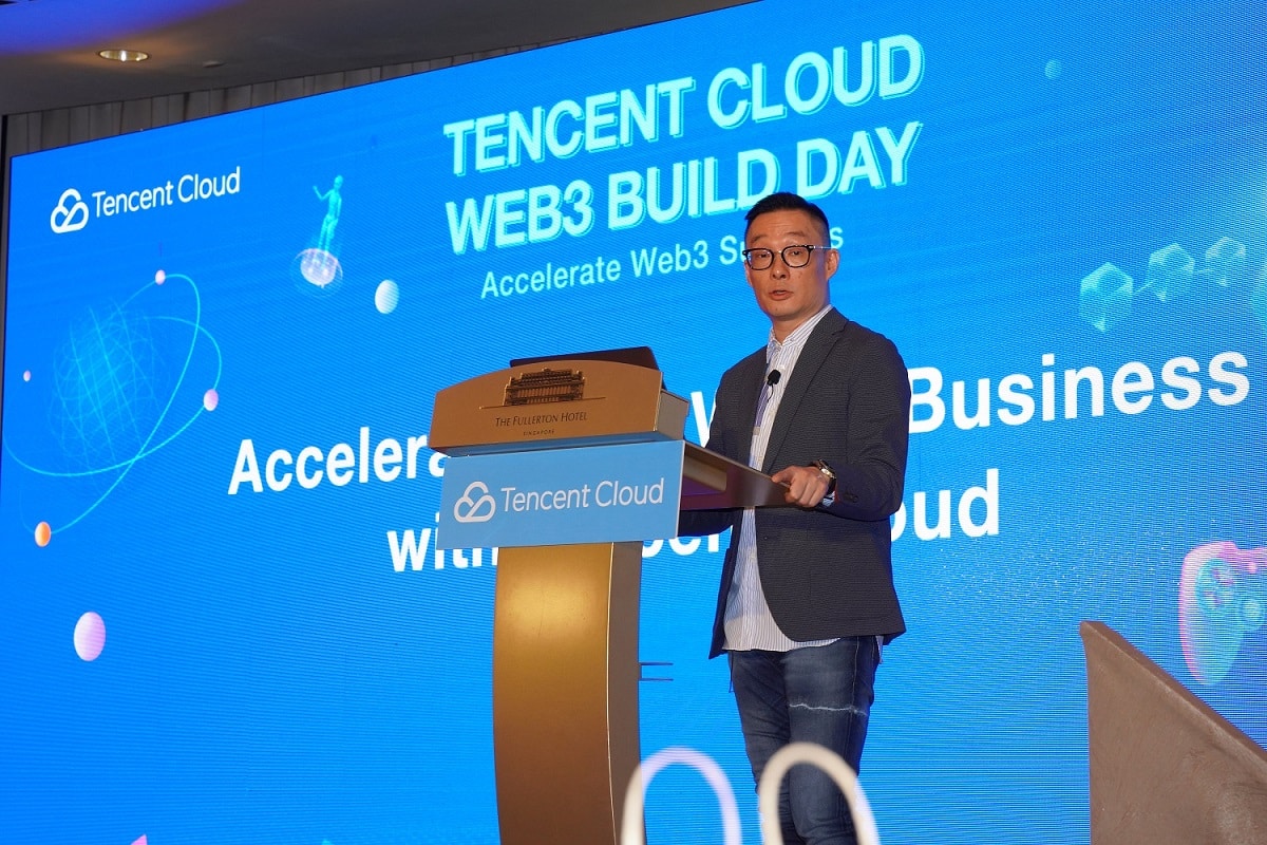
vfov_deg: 15.4
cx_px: 634
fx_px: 3132
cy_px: 422
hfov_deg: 22.9
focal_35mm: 89
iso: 2000
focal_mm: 89
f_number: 8
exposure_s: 1/80
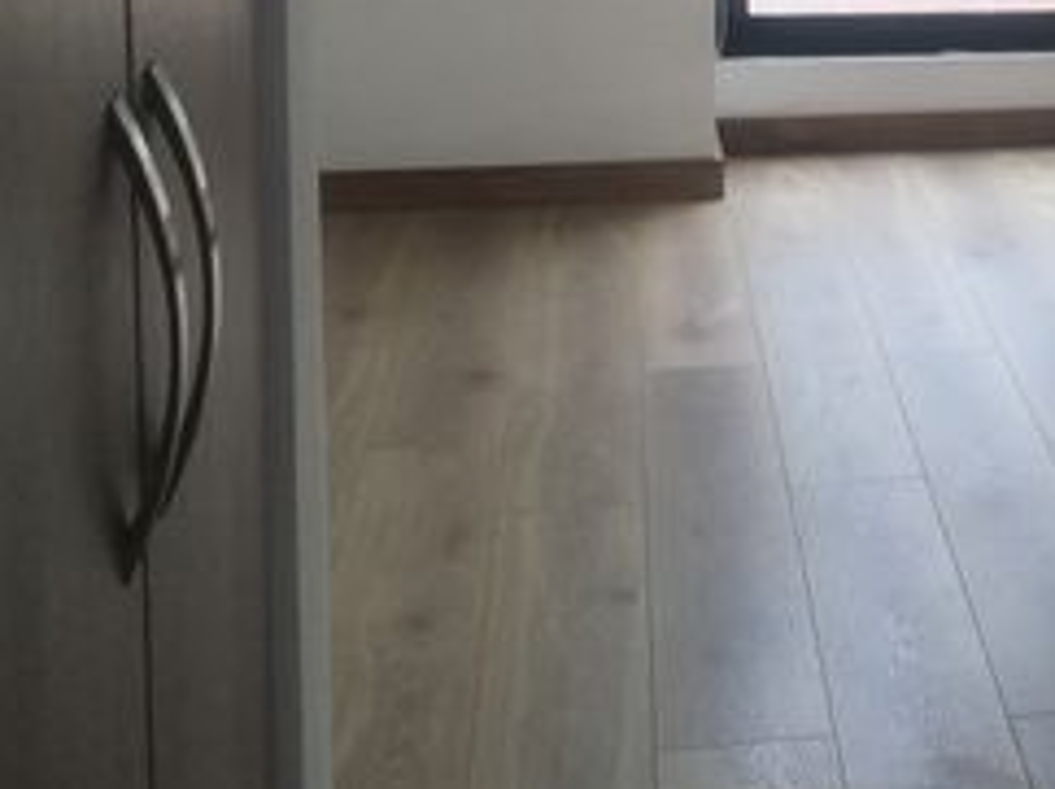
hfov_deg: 22.7
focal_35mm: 80
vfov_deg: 17.7
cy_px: -83
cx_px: 1227
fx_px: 2436
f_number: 2.2
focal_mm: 4.15
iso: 25
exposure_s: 1/247
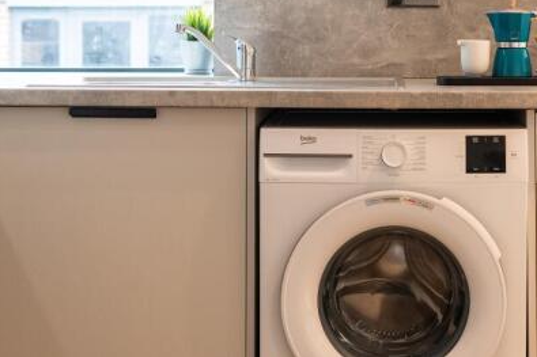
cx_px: 421
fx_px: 1238
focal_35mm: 83
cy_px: 62
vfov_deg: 16.3
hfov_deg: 24.1
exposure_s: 1/160
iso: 1250
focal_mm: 50
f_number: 4
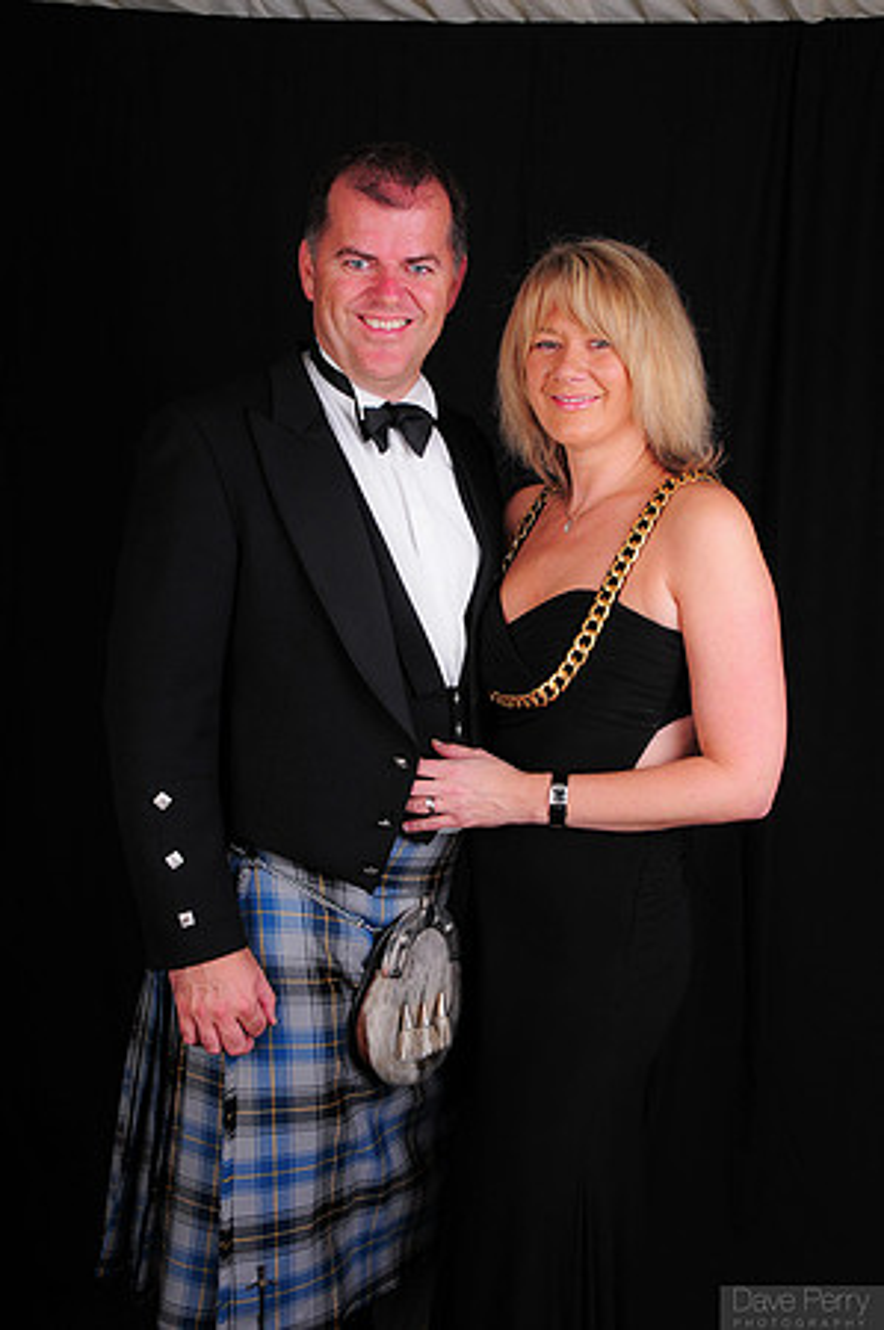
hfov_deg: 35.4
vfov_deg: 51.3
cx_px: 442
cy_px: 665
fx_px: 1384
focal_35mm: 38
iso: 200
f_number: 8
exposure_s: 1/125
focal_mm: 25
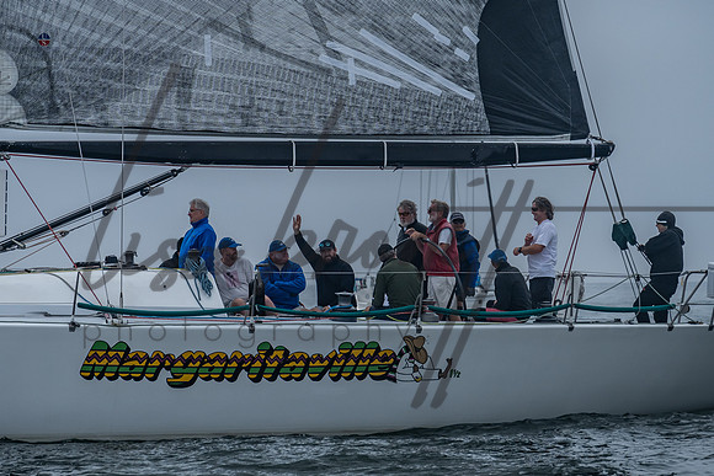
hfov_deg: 6.6
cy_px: 166
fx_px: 6219
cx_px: 328
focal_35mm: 314
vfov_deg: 4.4
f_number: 6.3
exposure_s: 1/1600
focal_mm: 190
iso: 320
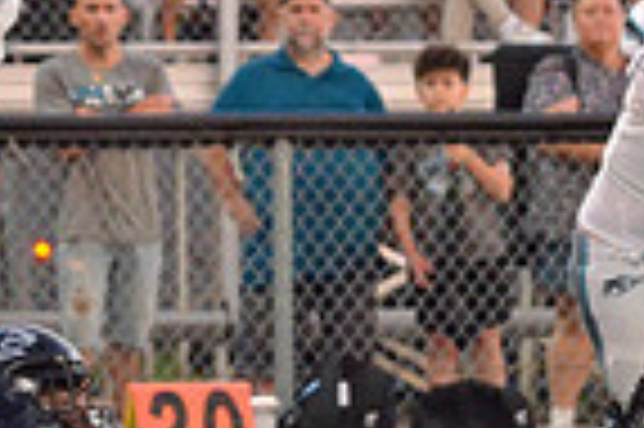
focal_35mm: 1005
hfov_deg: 2.1
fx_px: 17958
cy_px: 185
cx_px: 446
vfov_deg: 1.4
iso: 3200
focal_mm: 165
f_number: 5
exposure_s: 1/500
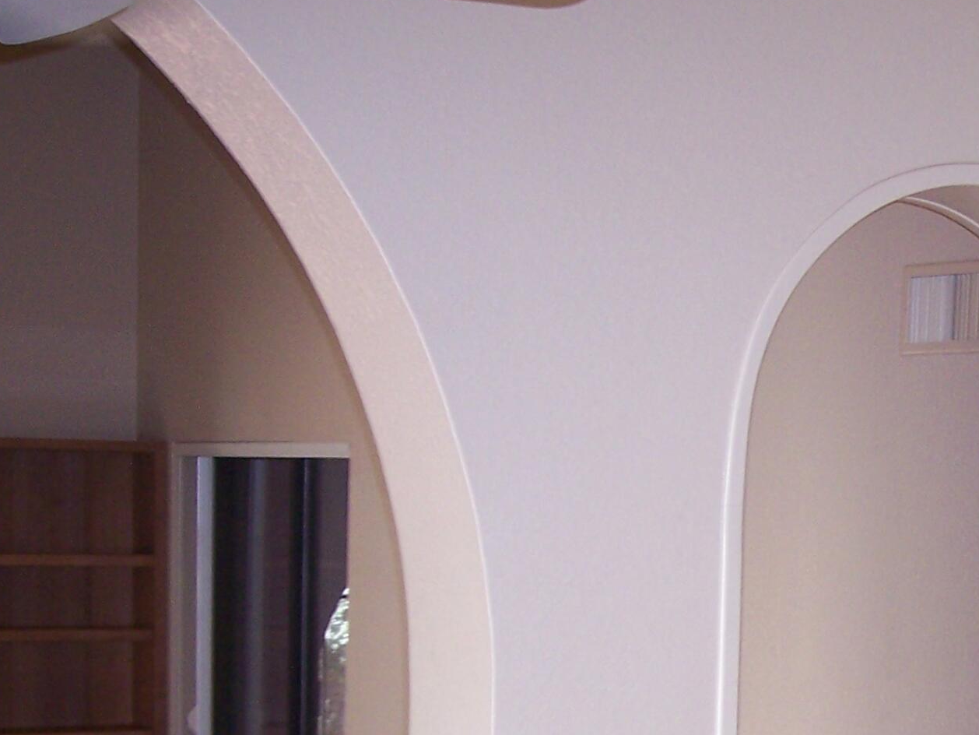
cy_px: 814
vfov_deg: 15.5
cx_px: 946
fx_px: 2631
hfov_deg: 20.5
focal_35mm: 93
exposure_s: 1/60
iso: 140
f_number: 2.8
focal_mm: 8
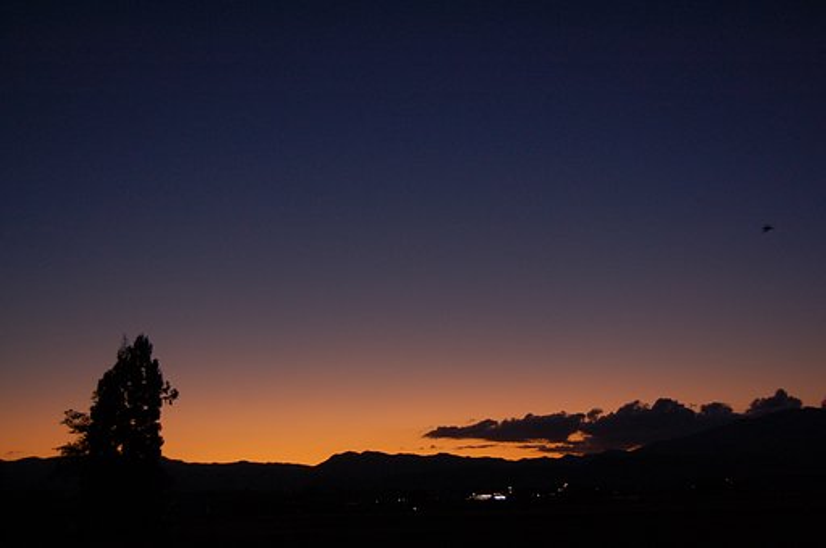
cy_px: 274
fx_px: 894
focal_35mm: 39
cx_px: 413
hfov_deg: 49.6
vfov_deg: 34.1
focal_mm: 26
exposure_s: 1/30
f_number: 4.2
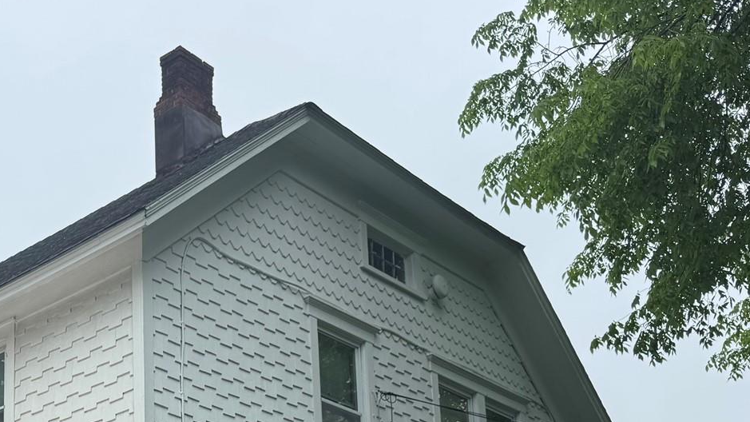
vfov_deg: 19.5
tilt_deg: +13.1
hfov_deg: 34.1
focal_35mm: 57
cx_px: 42
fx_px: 1133
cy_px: 539
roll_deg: -1.3
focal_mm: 6.76
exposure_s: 1/2506
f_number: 1.78
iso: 80
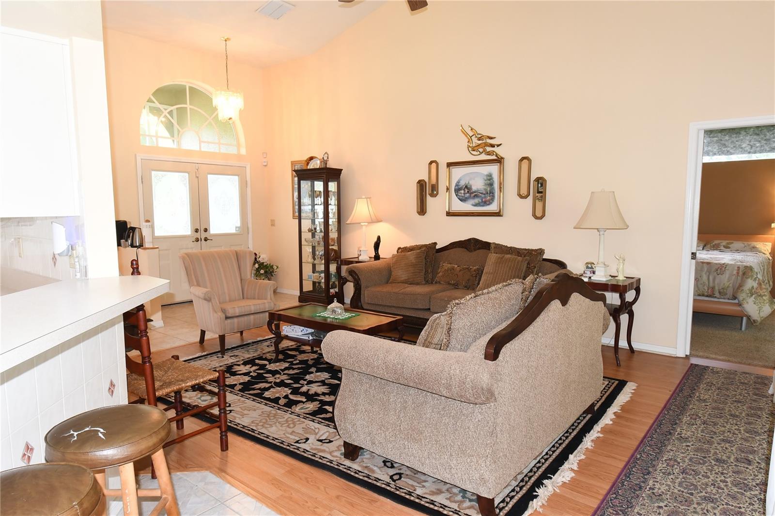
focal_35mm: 22
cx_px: 388
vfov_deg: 57.2
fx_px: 473
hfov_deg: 78.6
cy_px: 258
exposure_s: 1/15
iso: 500
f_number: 7.1
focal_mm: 11
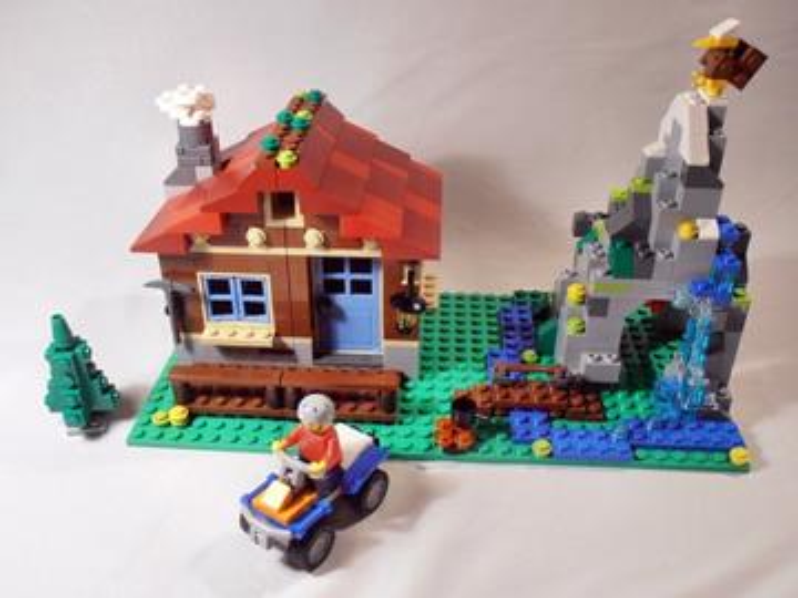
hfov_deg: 50.1
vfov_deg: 38.7
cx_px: 399
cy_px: 299
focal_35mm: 37
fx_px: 853
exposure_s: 1/25
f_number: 3.9
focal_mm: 6.61
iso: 125
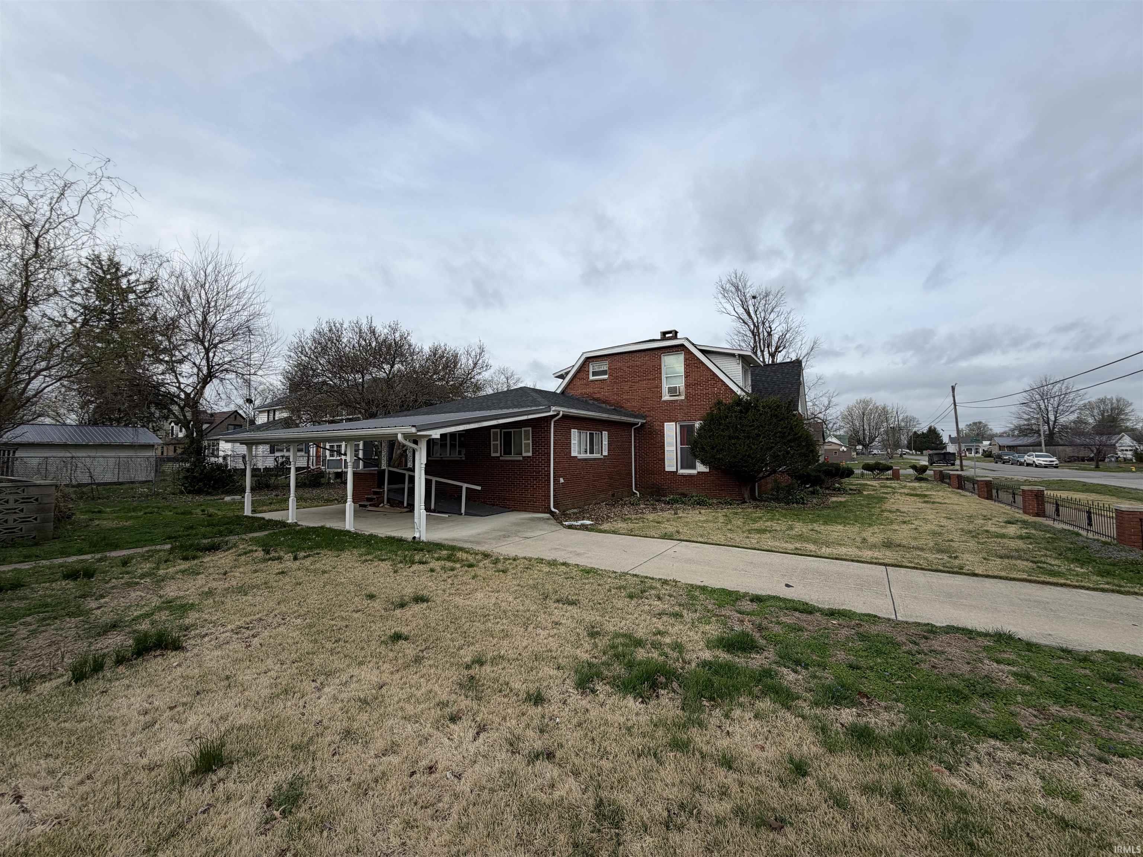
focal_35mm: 14
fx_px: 462
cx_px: 572
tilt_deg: +2.3
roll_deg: +0.8
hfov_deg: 102.1
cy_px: 428
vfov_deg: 85.7
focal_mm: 2.22
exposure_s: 1/770
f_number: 2.2
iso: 25
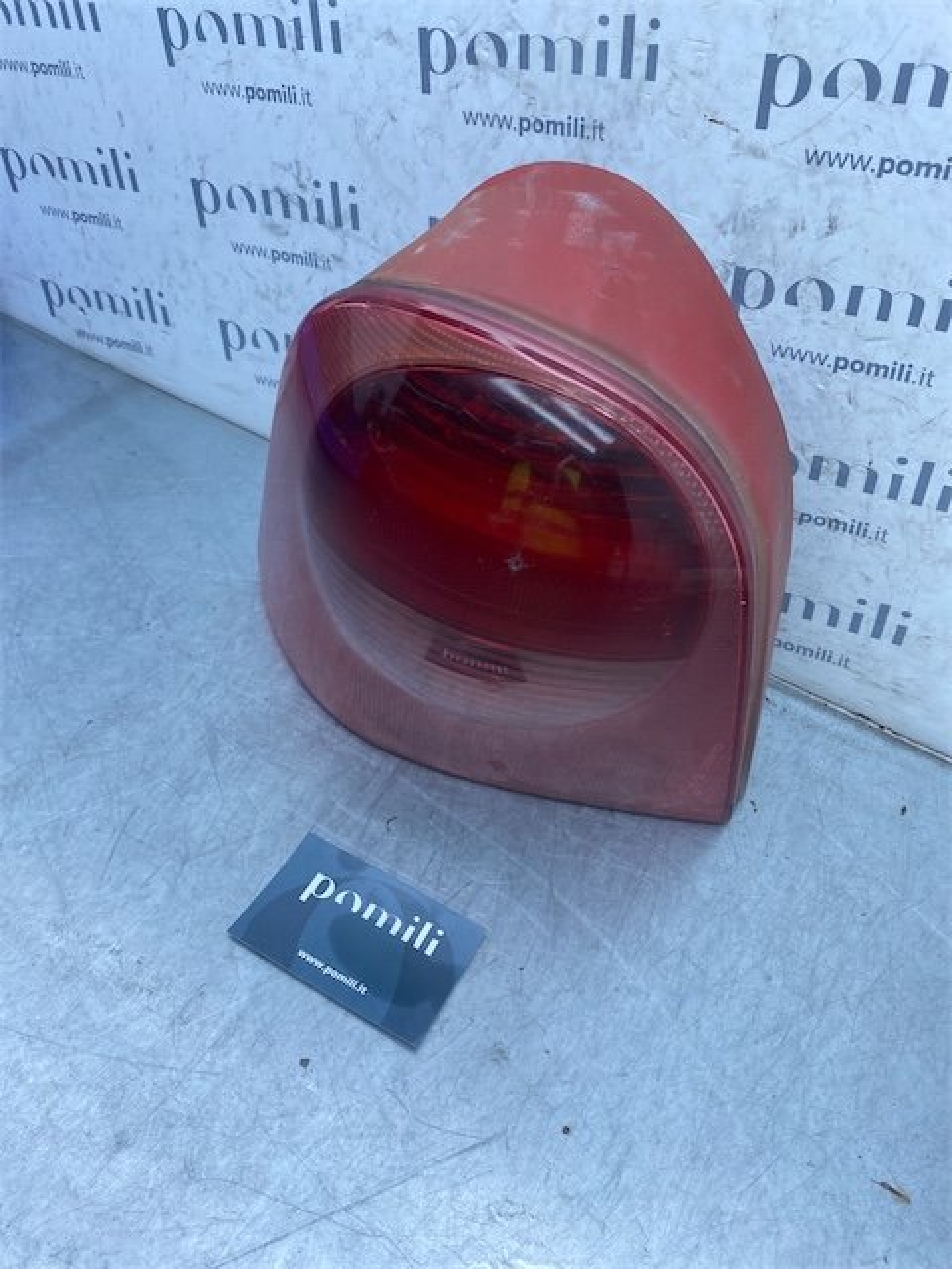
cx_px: 476
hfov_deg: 53.1
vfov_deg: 67.3
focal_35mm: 26
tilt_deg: -46.2
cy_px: 634
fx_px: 953
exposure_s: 1/788
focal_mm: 4.25
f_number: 1.8
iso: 32
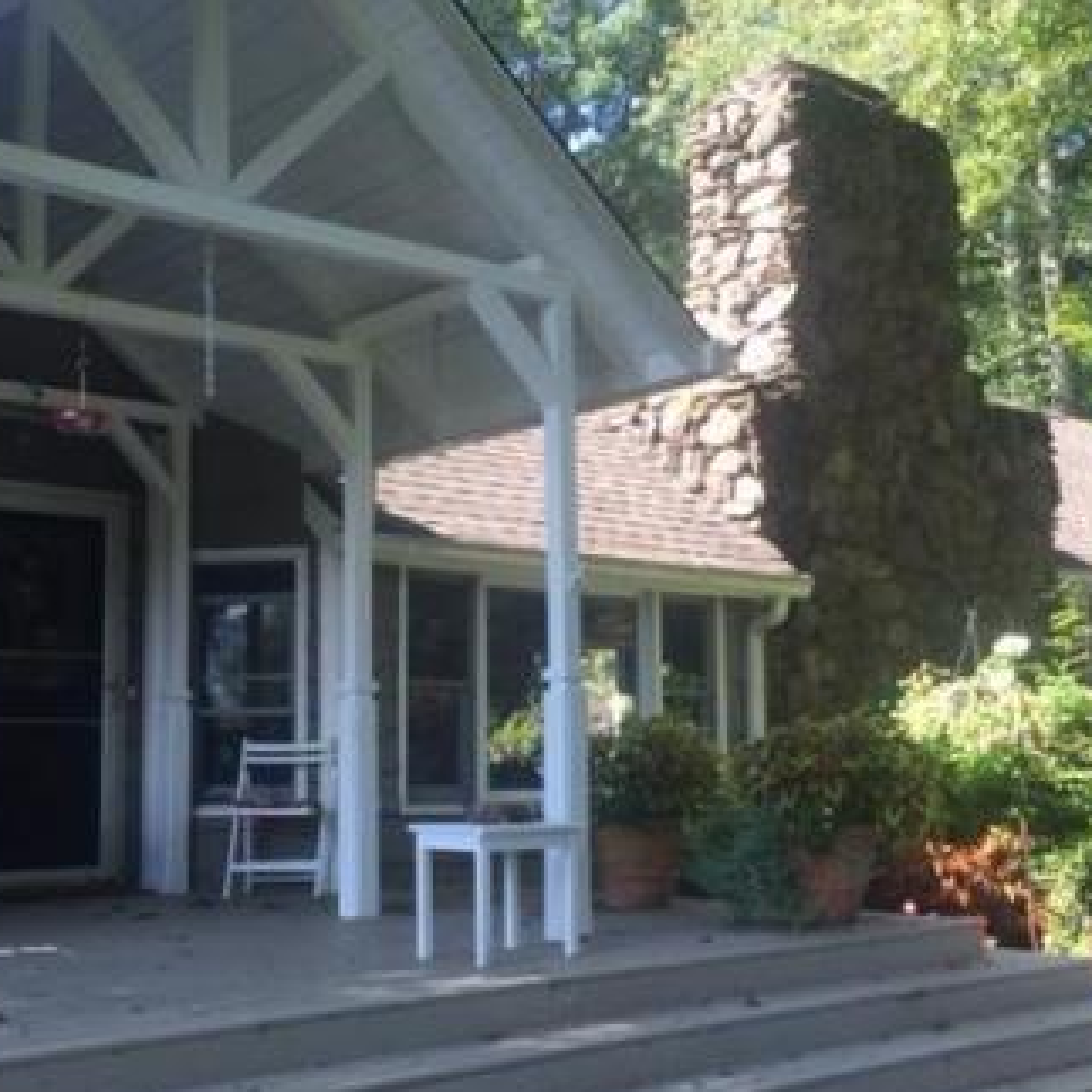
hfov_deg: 36.8
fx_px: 1642
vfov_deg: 36.8
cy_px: 571
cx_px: 497
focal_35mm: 46
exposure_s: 1/168
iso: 32
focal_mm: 4.15
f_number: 2.2
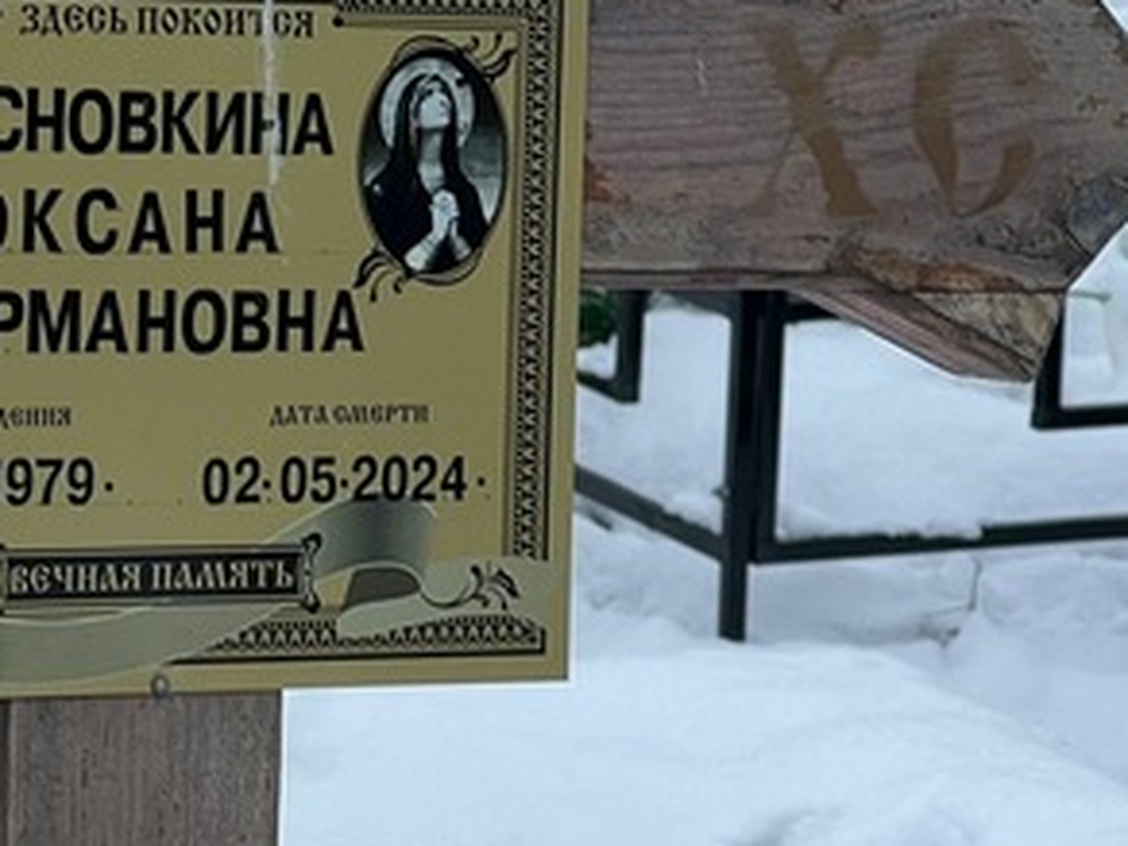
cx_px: 97
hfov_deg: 9.3
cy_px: 324
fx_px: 6876
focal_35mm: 211
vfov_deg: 7.0
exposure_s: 1/99
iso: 32
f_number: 2.8
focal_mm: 9
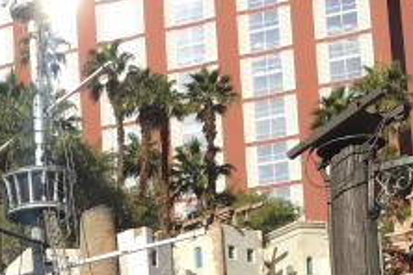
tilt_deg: +6.0
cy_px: 431
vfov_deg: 14.5
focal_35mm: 87
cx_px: -84
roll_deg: +2.9
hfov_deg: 21.7
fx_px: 998
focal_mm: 4.15
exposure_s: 1/1451
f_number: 2.2
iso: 25
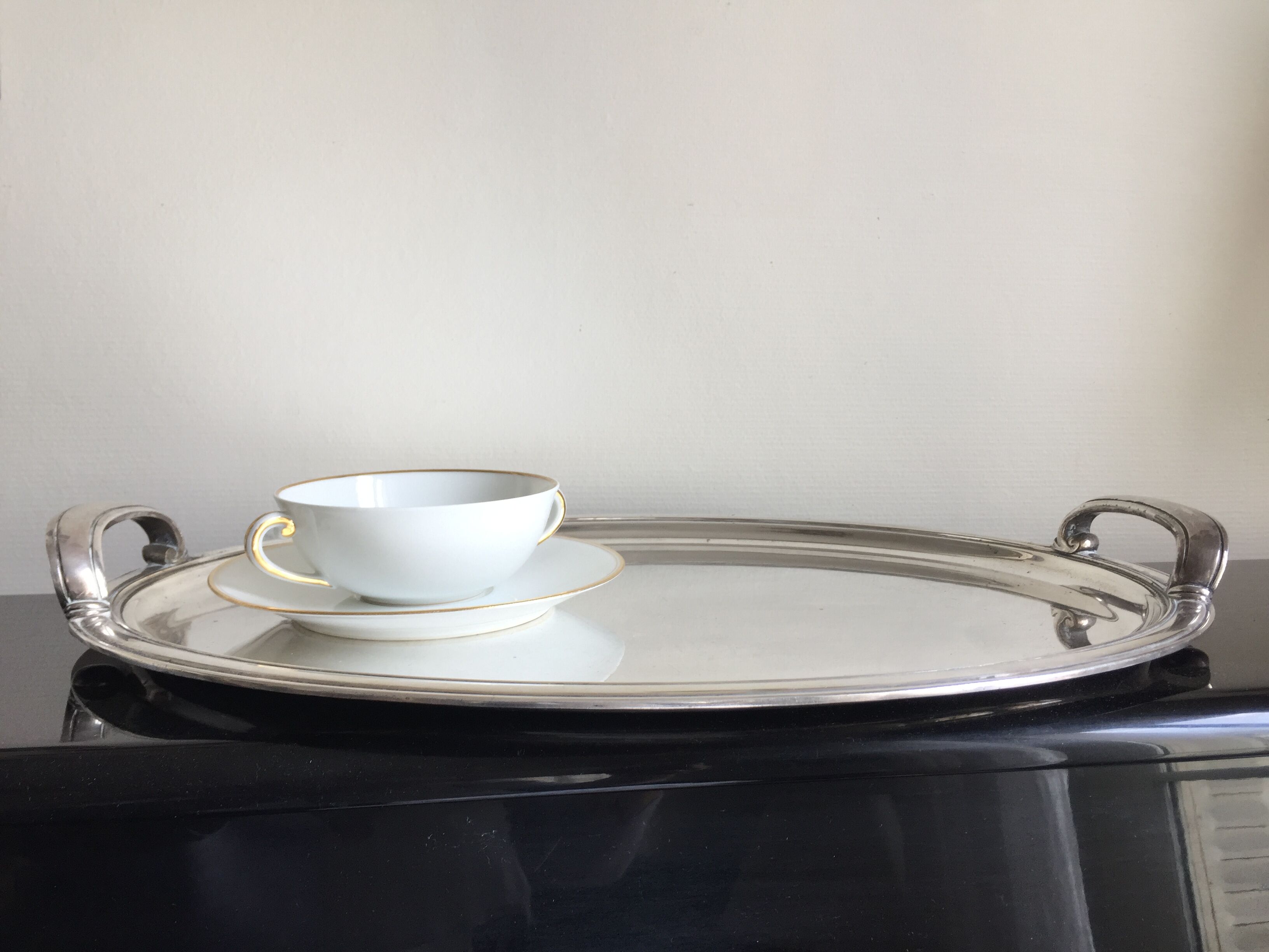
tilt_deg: -6.0
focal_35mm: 29
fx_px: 1063
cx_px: 634
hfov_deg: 61.7
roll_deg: +0.4
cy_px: 476
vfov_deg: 48.2
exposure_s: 1/50
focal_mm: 4.15
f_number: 2.2
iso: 40
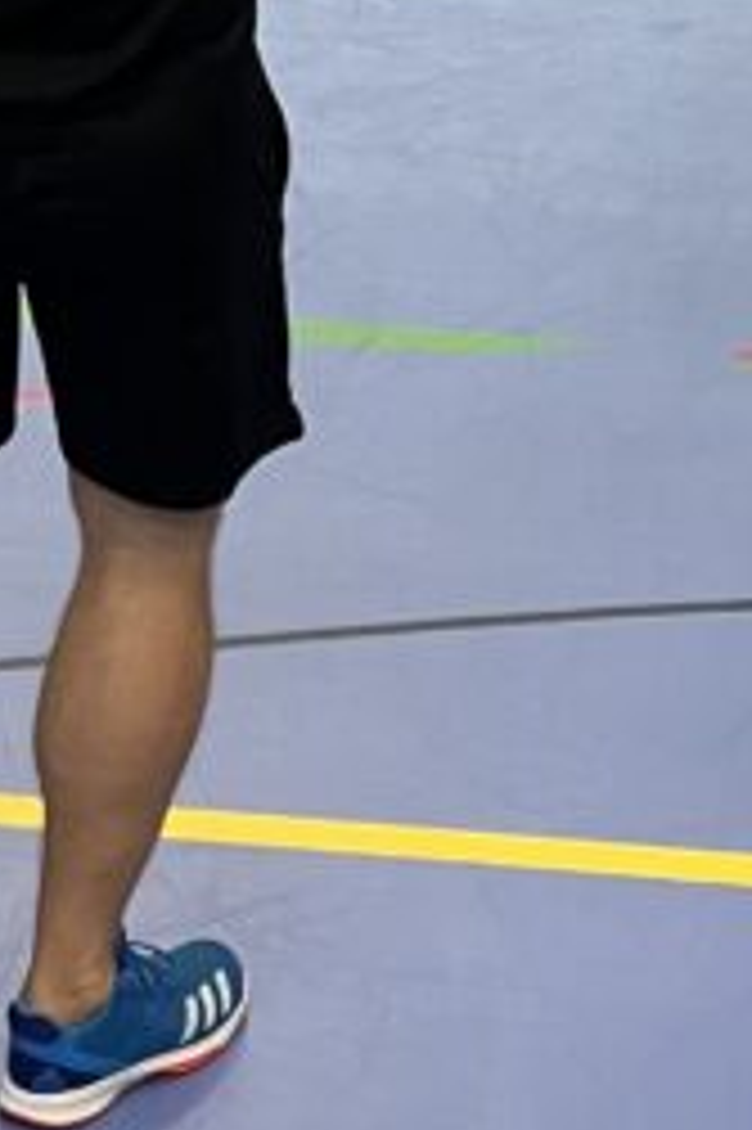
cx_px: -468
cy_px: -635
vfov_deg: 6.2
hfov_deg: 4.2
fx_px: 10259
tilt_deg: -23.4
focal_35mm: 327
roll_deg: +0.1
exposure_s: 1/99
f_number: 2.8
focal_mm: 9
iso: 160
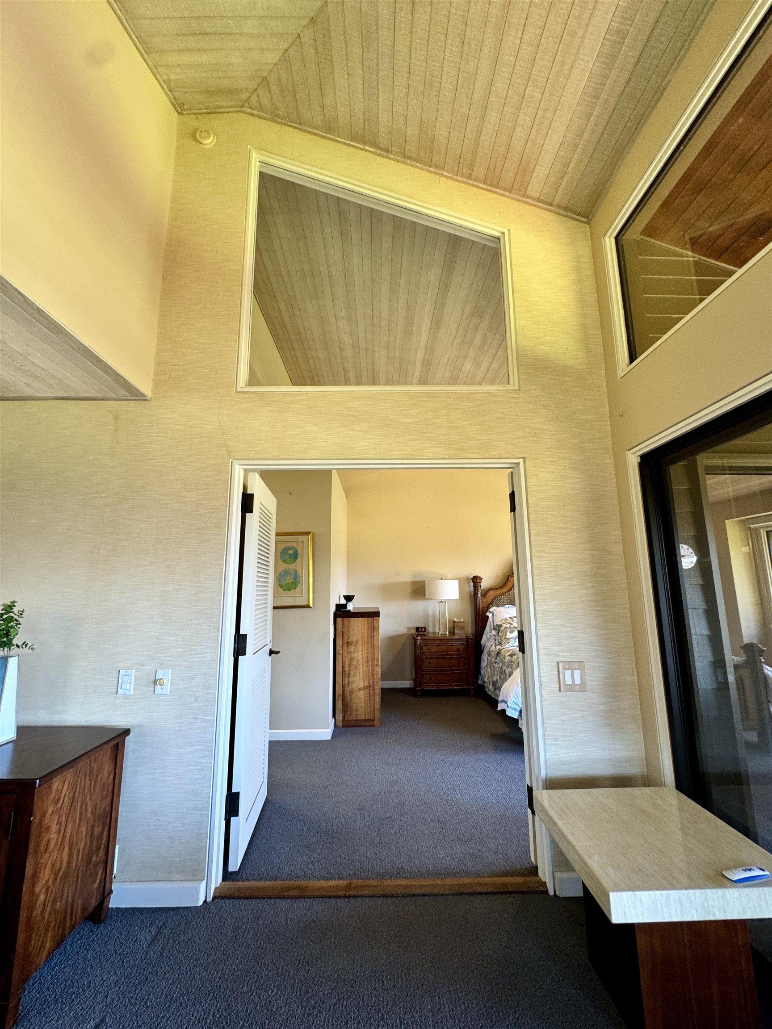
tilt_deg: +9.6
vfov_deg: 102.1
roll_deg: +1.2
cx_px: 386
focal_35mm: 14
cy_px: 514
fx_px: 416
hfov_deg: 85.7
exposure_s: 1/60
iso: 160
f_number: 2.2
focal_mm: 2.22
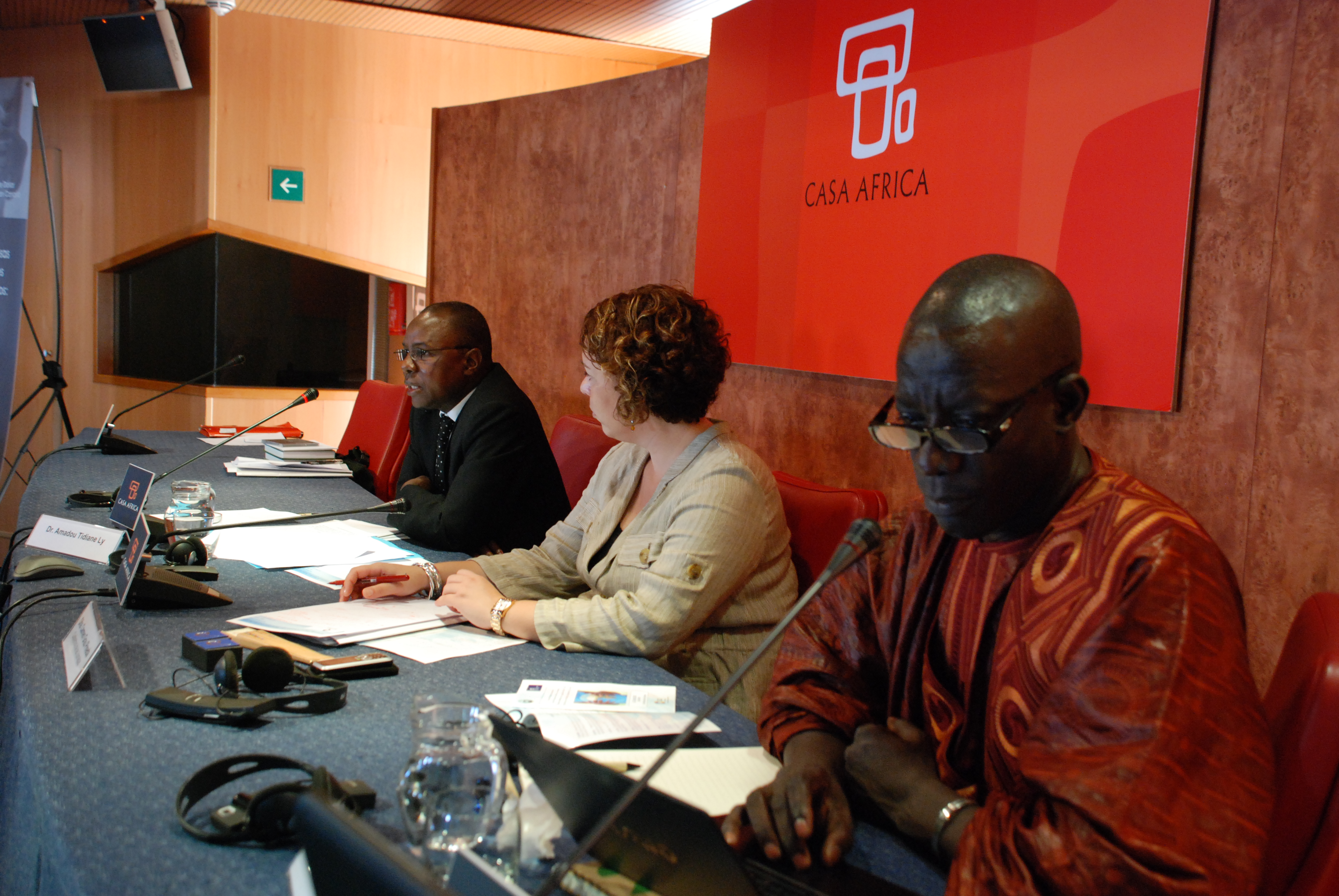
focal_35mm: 36
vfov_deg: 37.0
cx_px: 670
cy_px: 448
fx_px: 1341
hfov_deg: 53.1
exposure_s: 1/30
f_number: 4
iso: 800
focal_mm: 24
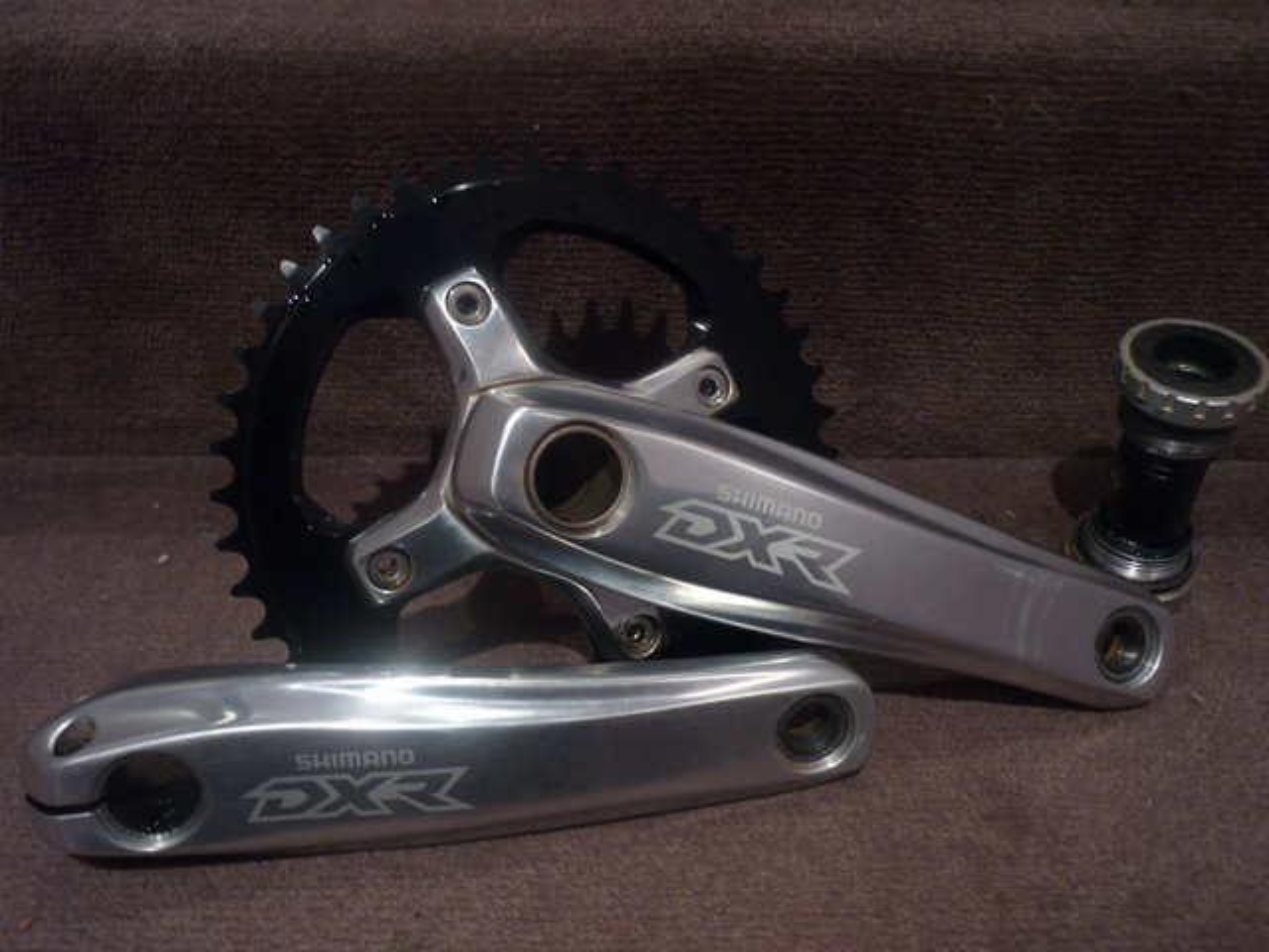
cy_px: 476
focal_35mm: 33
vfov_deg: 42.9
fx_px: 1210
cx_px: 634
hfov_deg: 55.4
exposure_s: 1/8
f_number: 2.8
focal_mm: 5.5
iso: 80
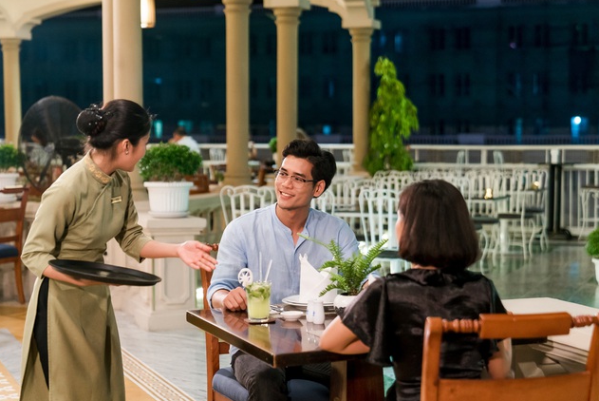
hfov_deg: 28.4
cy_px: 200
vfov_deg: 19.2
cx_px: 297
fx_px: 1182
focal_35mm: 71
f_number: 2.8
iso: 2000
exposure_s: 1/80
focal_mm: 70
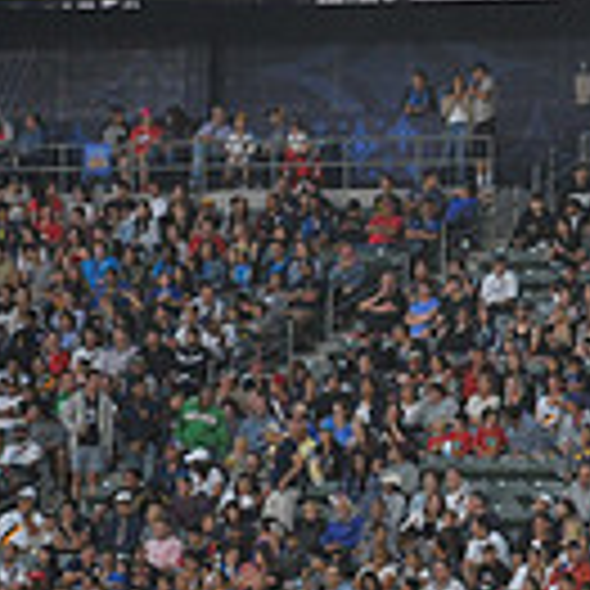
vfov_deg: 3.5
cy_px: 284
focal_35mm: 506
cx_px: 955
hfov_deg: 3.4
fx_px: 9757
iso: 1250
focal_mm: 135
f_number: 2.8
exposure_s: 1/1000
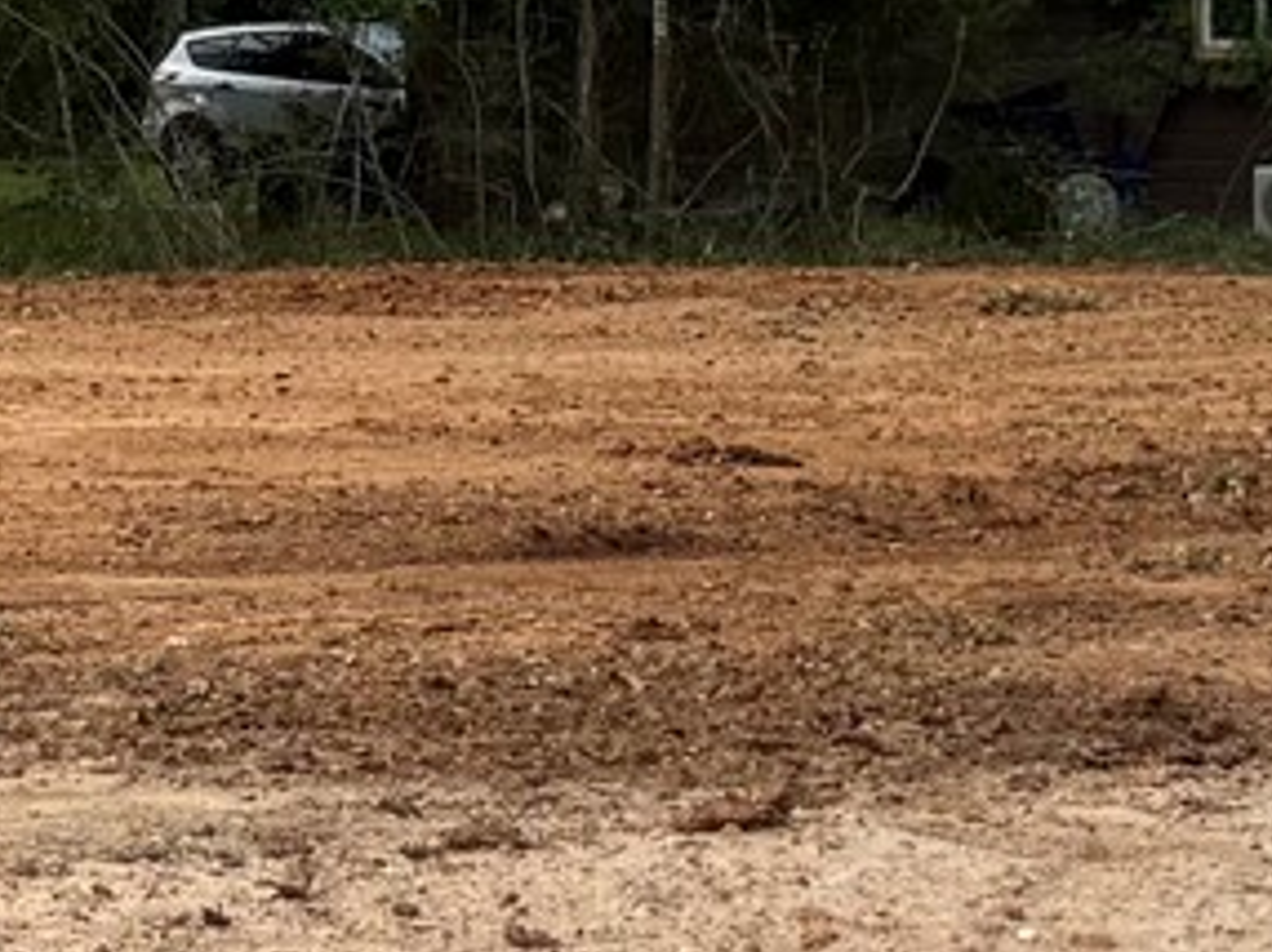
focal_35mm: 172
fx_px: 6315
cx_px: -1054
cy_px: -151
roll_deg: +0.3
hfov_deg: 10.7
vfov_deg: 8.5
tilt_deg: +2.3
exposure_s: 1/2000
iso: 80
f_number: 1.78
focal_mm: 6.76
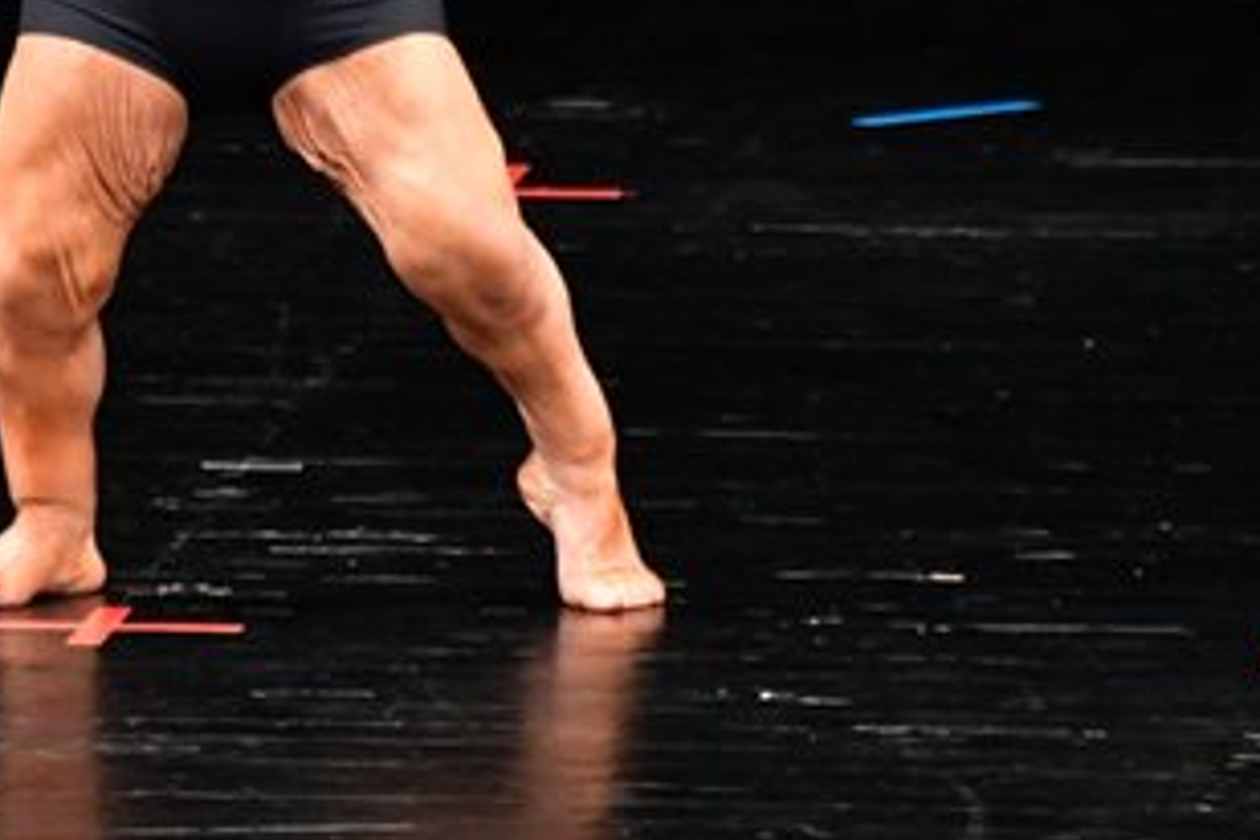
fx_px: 32932
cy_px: -20
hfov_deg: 2.2
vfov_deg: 1.5
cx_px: -47
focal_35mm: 941
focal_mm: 250
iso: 4000
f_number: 5.6
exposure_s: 1/400
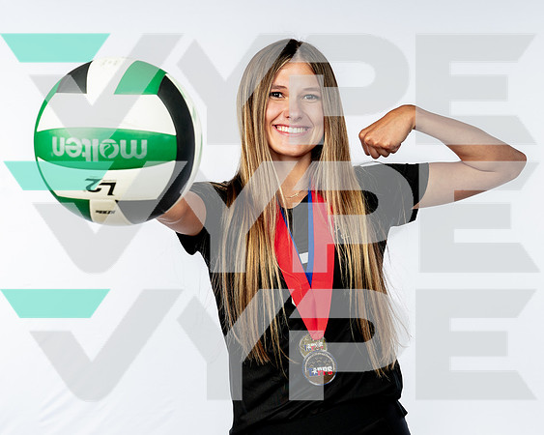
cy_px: 218
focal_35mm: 64
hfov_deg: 29.6
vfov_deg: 23.9
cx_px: 245
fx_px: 1028
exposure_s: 1/250
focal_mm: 49
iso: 250
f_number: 7.1
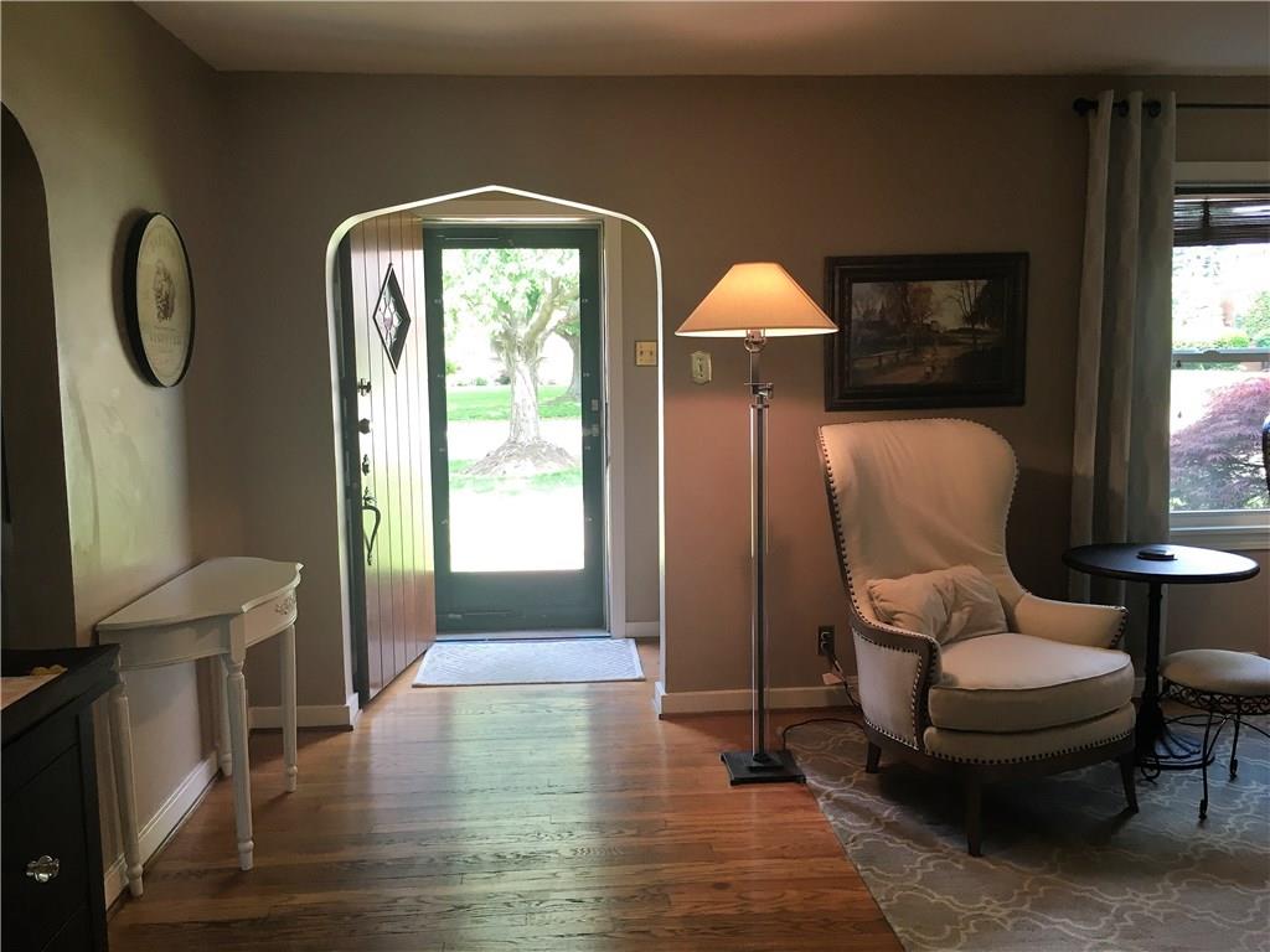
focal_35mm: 29
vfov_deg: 48.2
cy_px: 476
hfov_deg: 61.7
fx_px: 1064
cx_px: 635
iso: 32
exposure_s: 1/30
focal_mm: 4.15
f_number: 2.2
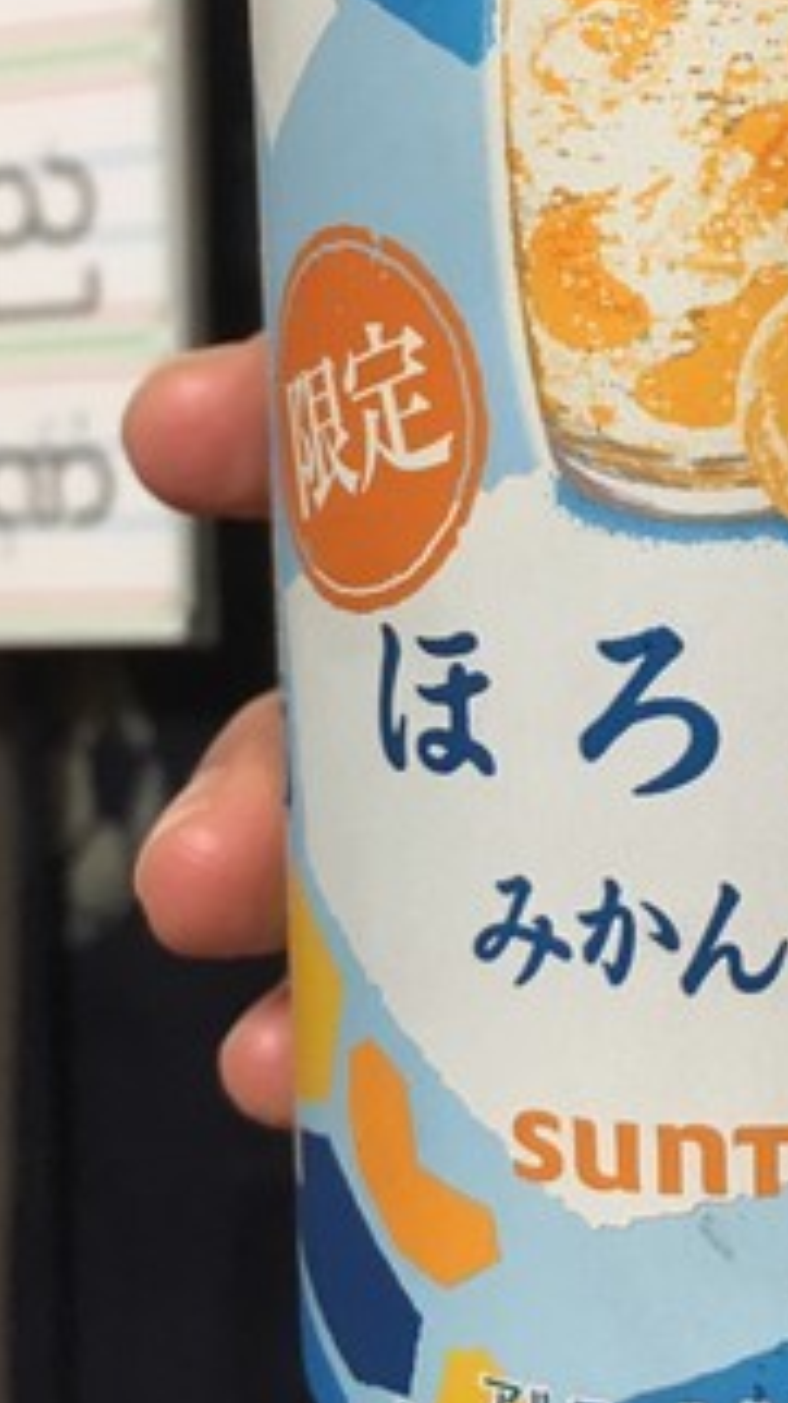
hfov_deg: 23.7
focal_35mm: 49
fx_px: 1821
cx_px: 729
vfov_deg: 41.9
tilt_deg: -3.2
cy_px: 575
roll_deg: -0.3
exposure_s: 1/30
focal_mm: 4.15
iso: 200
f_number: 2.2
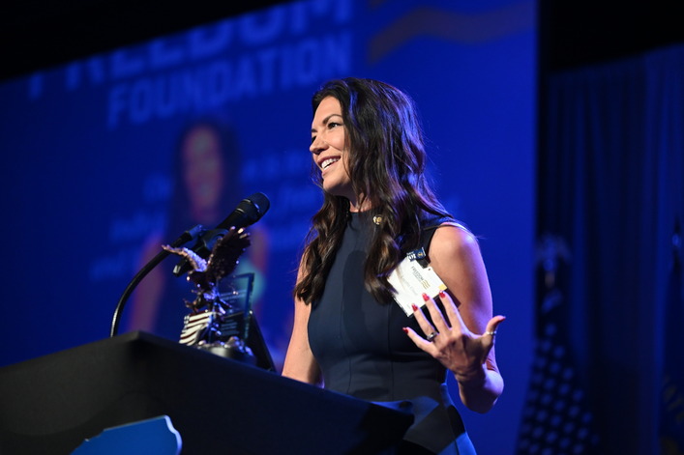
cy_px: 228
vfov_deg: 10.5
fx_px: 2469
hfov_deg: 15.8
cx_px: 342
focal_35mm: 130
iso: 3200
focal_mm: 130
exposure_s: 1/400
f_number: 2.8
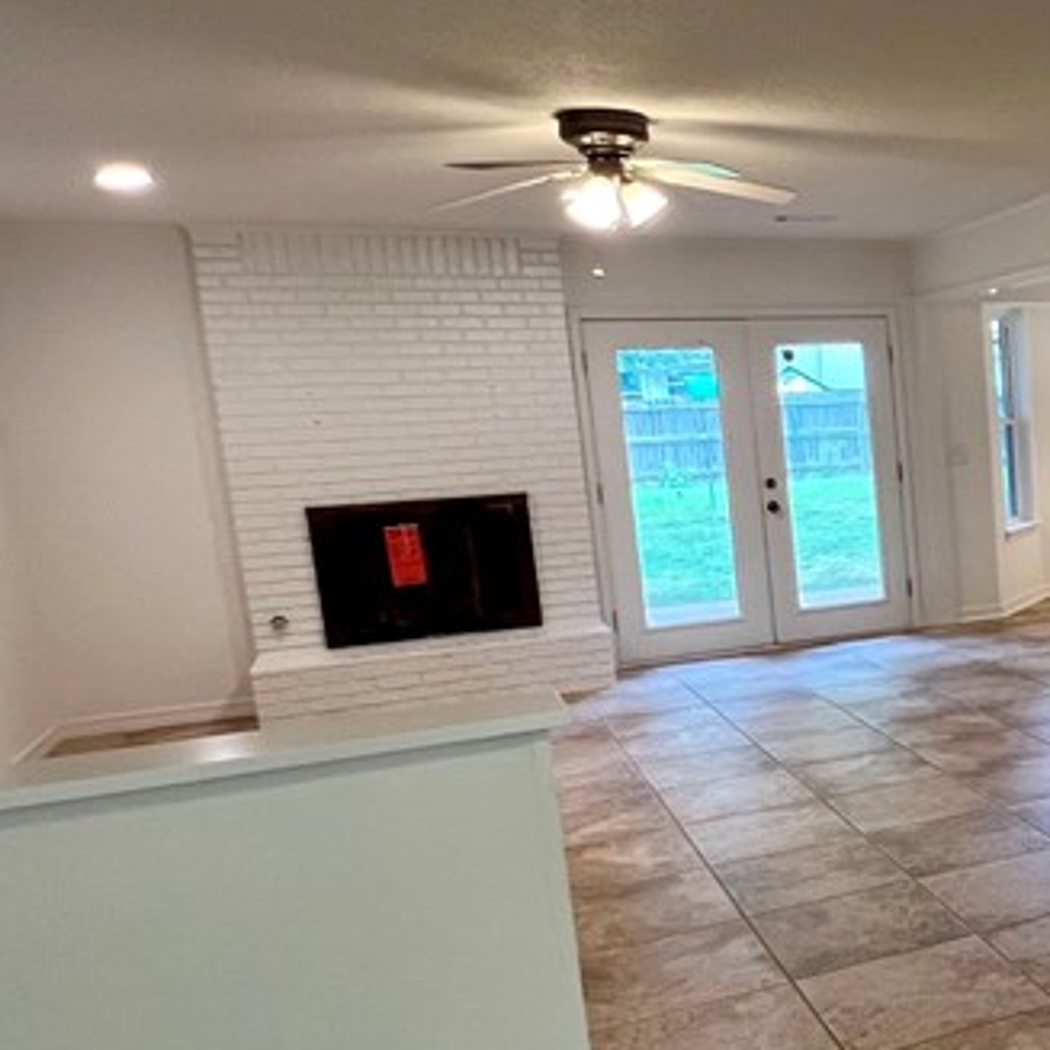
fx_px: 1235
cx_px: 1172
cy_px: 623
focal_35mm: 36
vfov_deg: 45.8
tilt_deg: -11.4
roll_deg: +2.7
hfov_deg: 37.9
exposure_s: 1/120
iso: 200
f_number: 1.8
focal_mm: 1.57
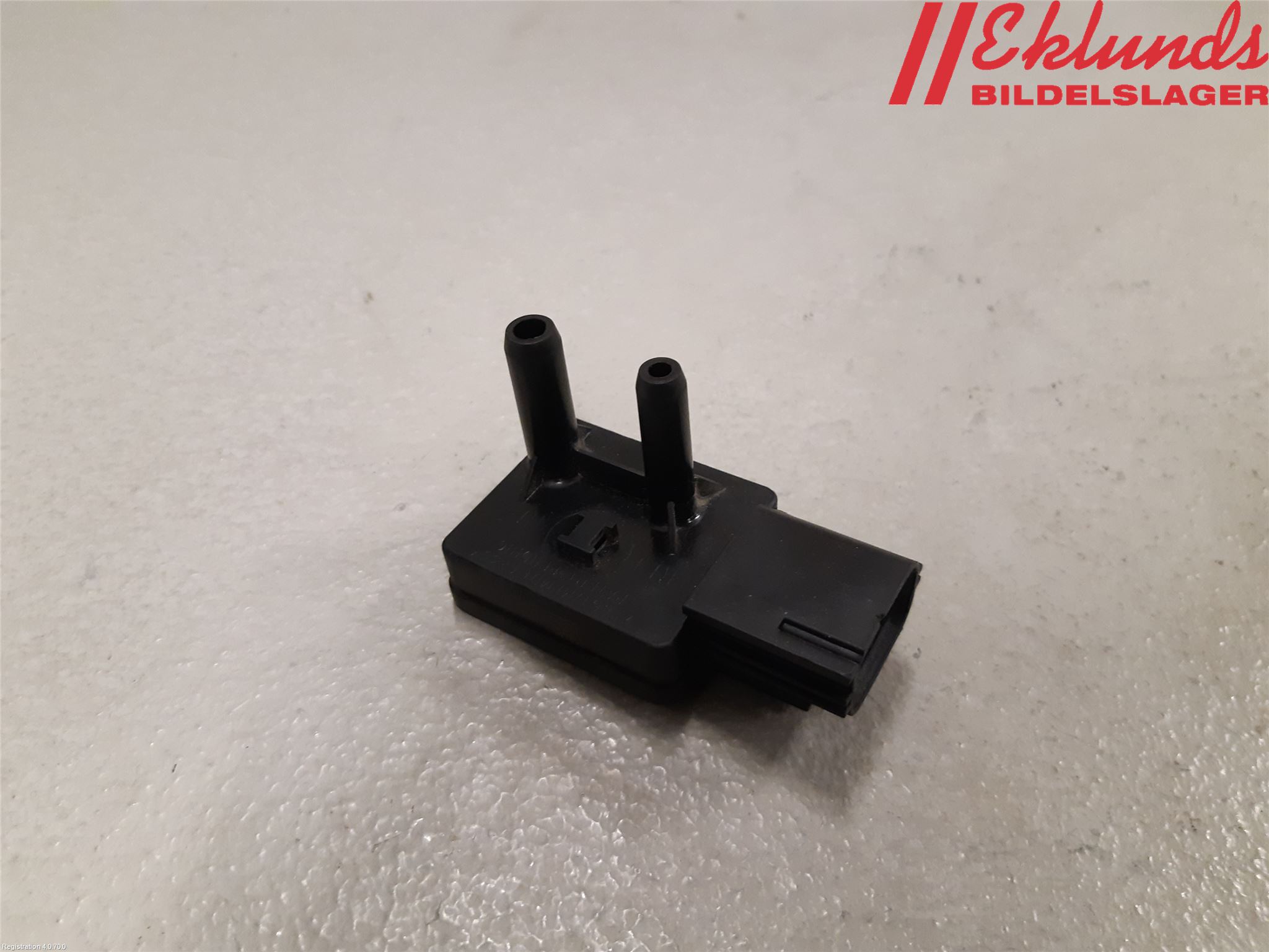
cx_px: 634
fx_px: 953
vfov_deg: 53.1
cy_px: 476
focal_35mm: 26
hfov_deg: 67.3
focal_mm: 3.93
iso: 250
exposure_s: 1/50
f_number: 1.7
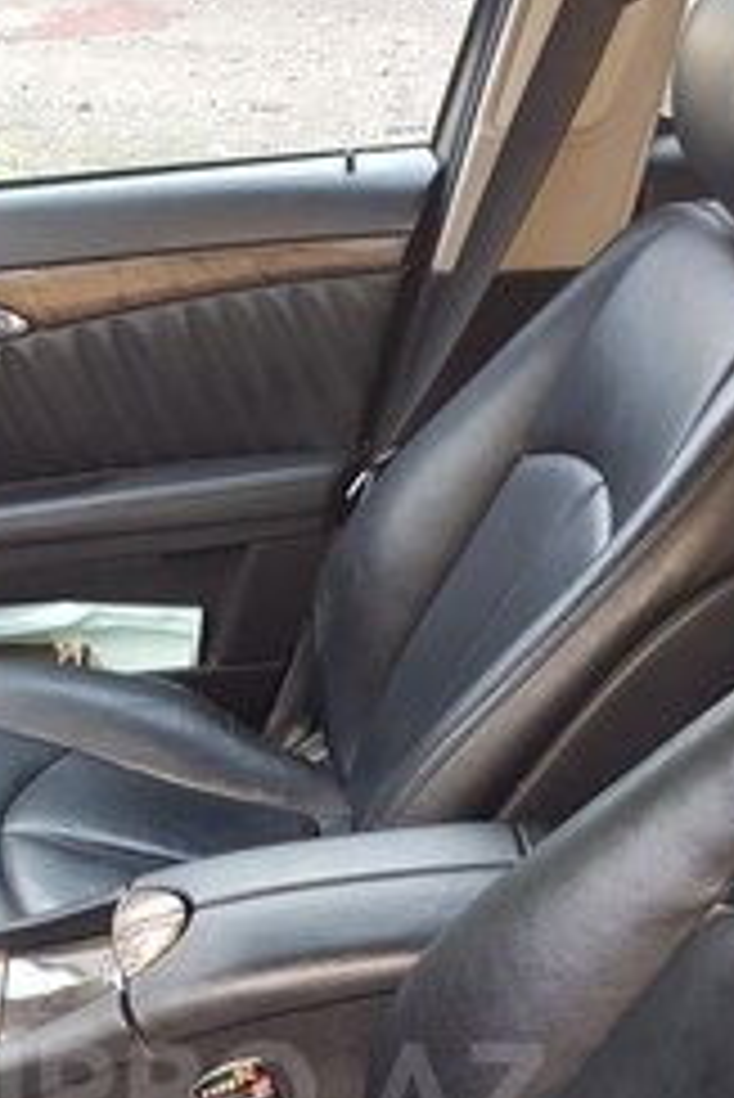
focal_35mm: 55
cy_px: 1094
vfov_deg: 33.2
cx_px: 198
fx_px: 1680
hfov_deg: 24.4
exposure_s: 1/14
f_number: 1.7
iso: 125
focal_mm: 4.2
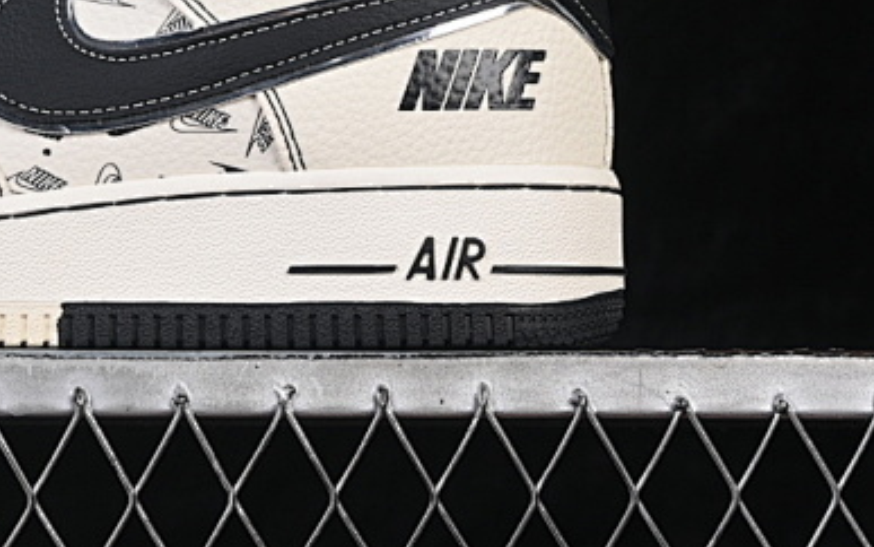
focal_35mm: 158
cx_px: 0
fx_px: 3764
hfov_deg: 13.1
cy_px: -28
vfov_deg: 8.3
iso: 160
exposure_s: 1/80
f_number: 8
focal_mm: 50
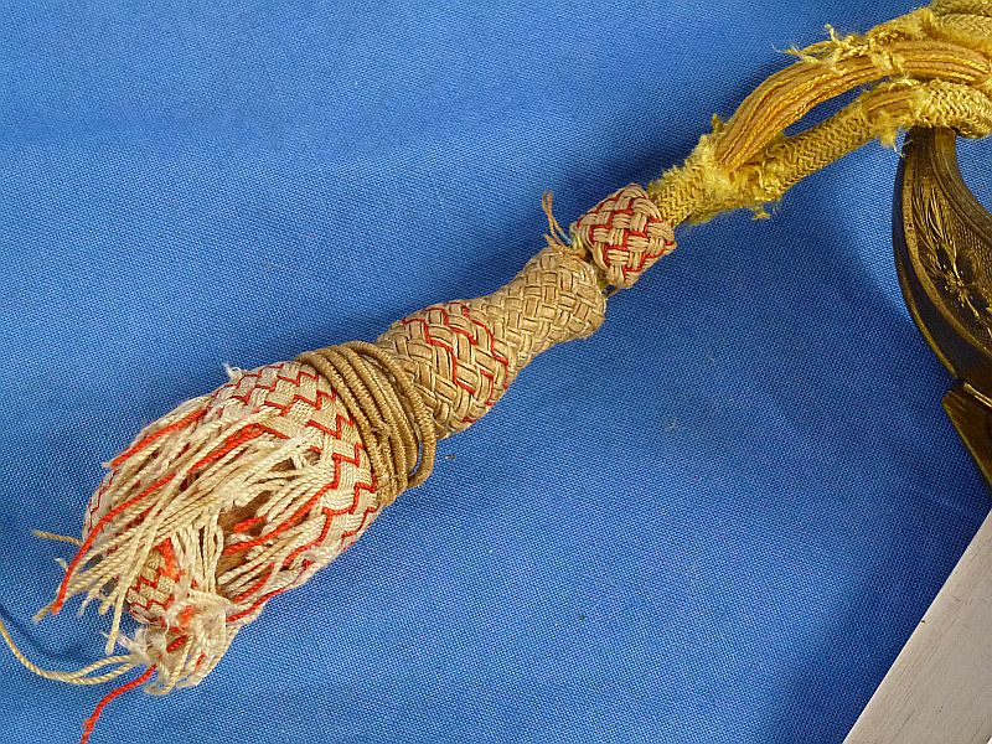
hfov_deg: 23.8
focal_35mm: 82
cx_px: 496
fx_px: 2350
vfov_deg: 18.0
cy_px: 372
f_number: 4.8
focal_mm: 14.8
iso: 400
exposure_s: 1/60
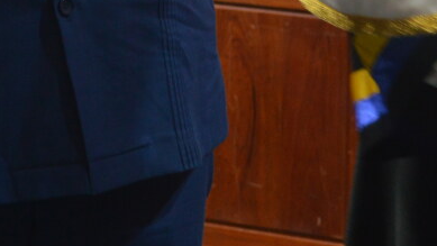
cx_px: 481
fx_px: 2990
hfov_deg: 8.3
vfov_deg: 4.6
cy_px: -245
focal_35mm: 258
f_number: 5.3
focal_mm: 40
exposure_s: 1/15
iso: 500
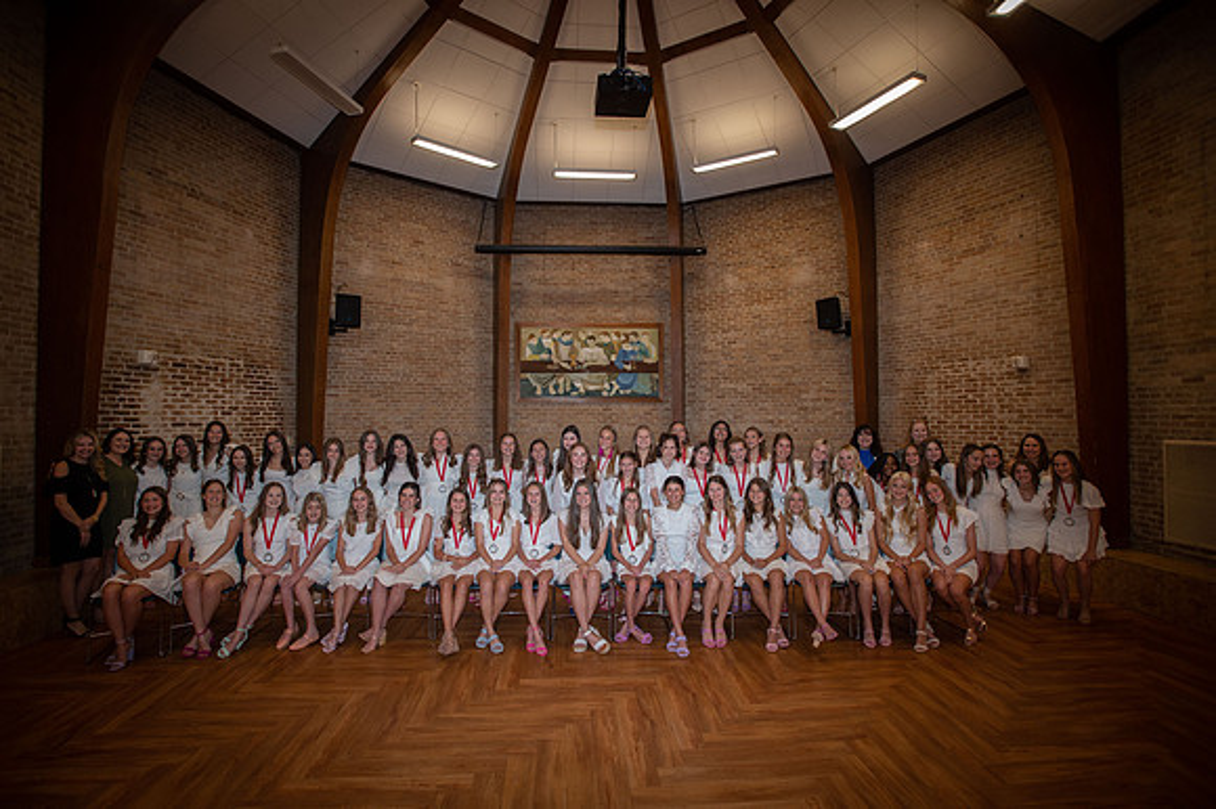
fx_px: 574
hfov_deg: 93.3
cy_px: 404
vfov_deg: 70.4
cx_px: 608
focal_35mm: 17
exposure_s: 1/160
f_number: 4.5
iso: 2000
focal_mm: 17
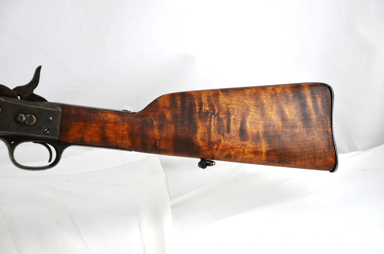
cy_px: 127
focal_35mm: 87
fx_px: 926
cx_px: 192
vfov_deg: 15.6
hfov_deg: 23.4
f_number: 5
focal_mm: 58
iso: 400
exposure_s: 1/320
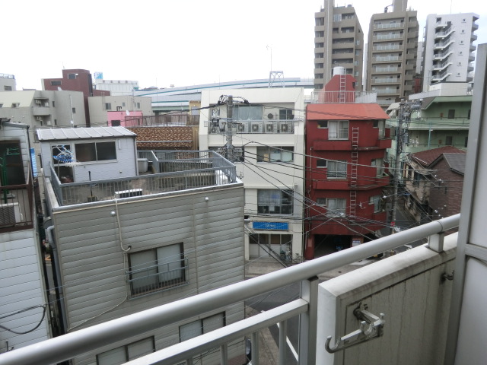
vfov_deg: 56.8
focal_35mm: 24
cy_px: 182
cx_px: 244
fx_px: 338
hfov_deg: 71.6
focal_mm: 4.3
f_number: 3.2
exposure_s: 1/100
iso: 80
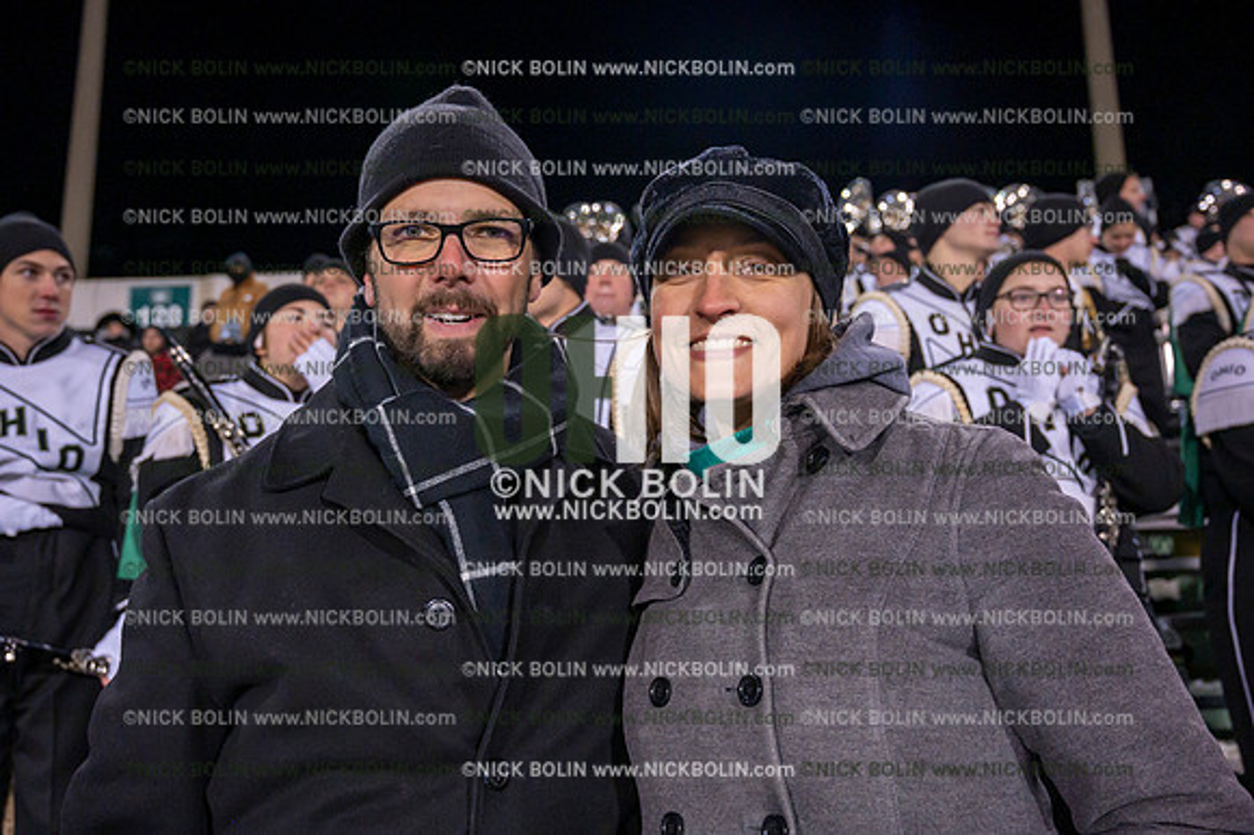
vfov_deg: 42.9
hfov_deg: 61.1
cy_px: 418
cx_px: 627
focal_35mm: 30
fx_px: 1062
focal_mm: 30.5
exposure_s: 1/640
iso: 5000
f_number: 4.5
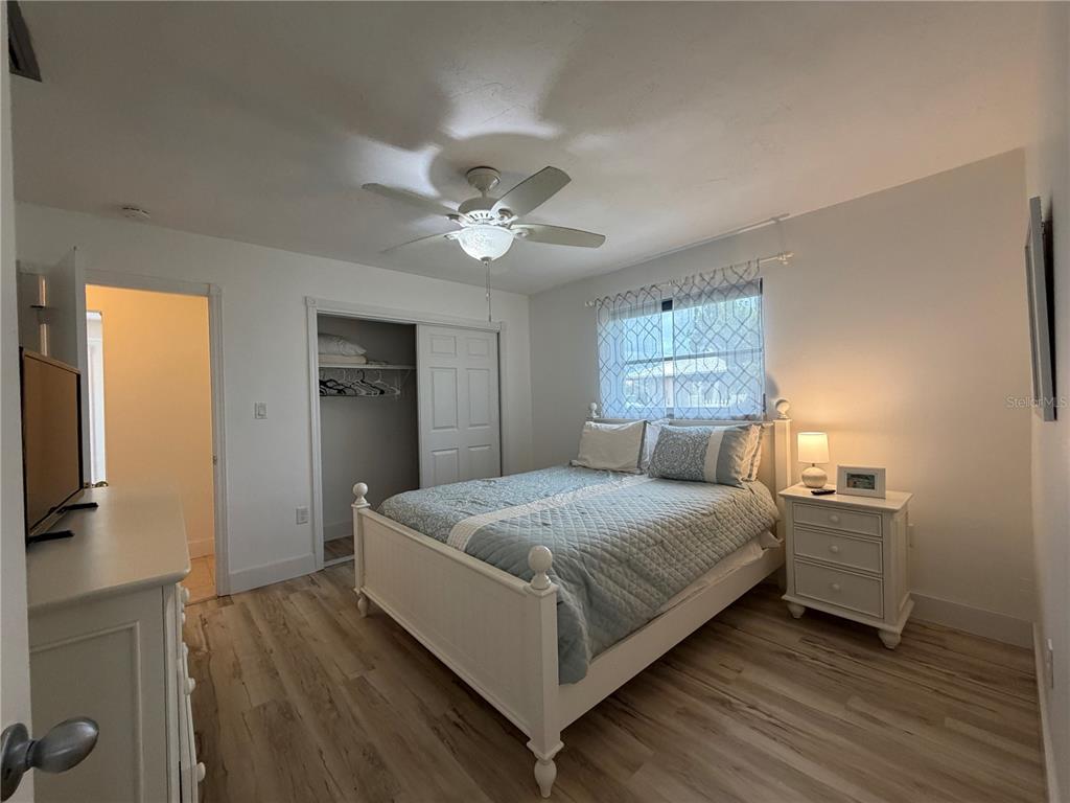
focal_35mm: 14
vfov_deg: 85.7
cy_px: 402
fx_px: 433
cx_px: 535
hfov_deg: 102.1
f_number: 2.2
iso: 320
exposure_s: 1/120
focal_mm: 2.22
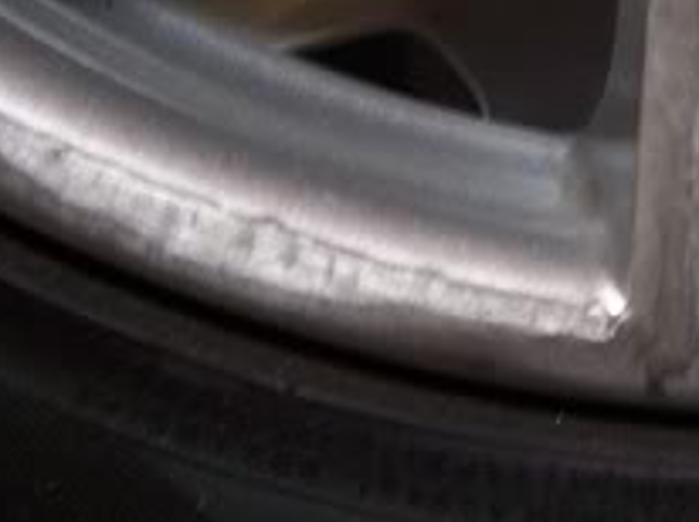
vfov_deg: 13.2
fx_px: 2259
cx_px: 794
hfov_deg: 17.0
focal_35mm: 112
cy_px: 153
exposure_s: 1/8
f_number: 3
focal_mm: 6
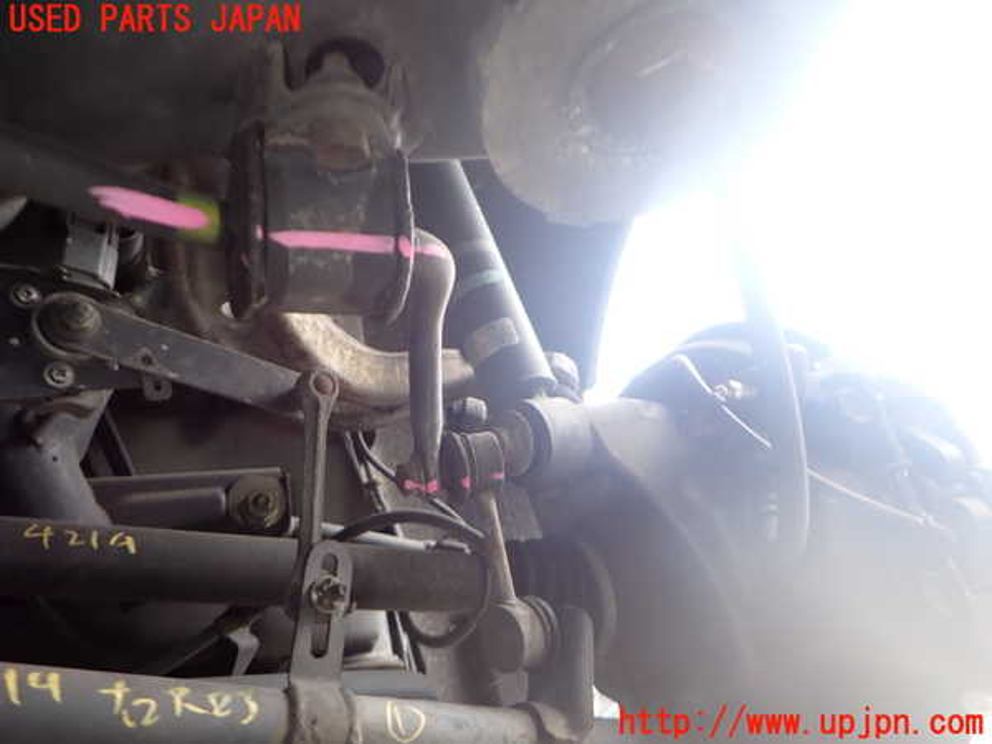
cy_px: 372
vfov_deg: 54.9
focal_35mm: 25
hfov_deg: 69.4
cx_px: 496
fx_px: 716
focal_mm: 4.5
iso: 100
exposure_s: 1/100
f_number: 2
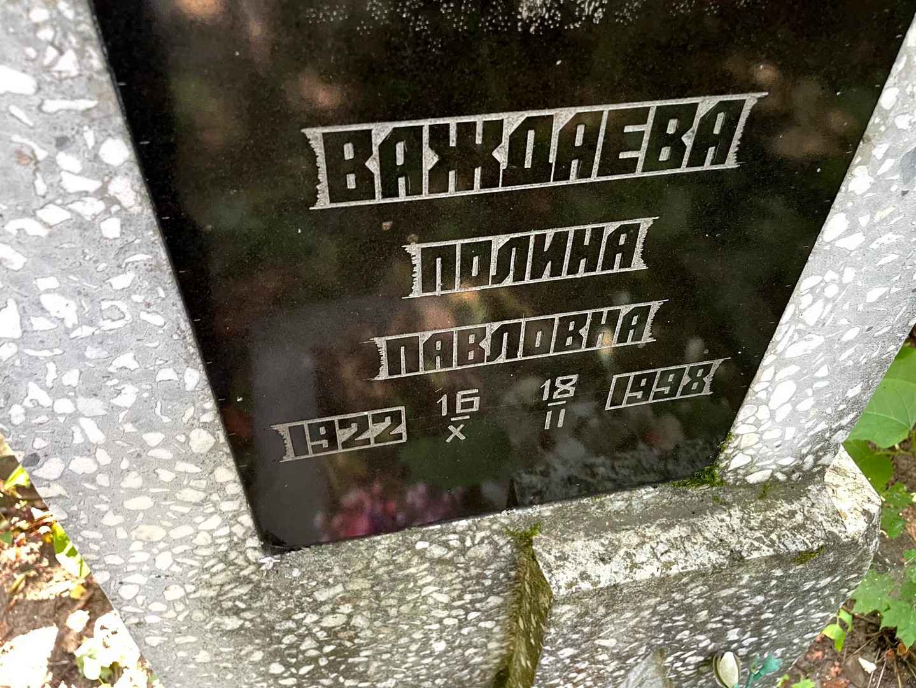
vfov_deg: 53.1
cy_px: 344
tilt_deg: -46.2
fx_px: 688
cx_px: 458
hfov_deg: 67.3
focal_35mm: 26
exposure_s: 1/98
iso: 125
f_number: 1.6
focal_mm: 4.2
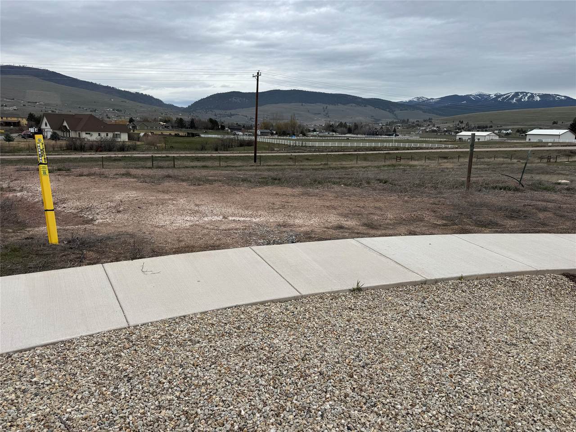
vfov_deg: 56.8
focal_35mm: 24
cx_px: 288
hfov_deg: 71.6
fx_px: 399
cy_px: 216
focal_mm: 6.76
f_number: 1.78
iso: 80
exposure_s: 1/3096
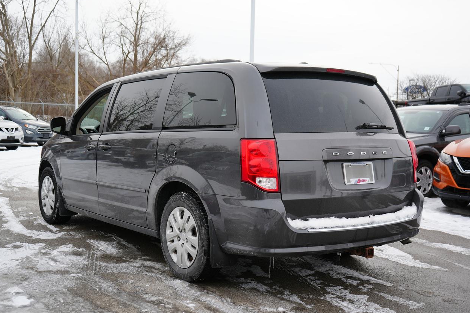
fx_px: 548
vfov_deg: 31.9
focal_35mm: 42
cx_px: 230
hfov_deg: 46.4
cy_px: 156
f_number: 5
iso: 100
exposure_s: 1/200
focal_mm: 41
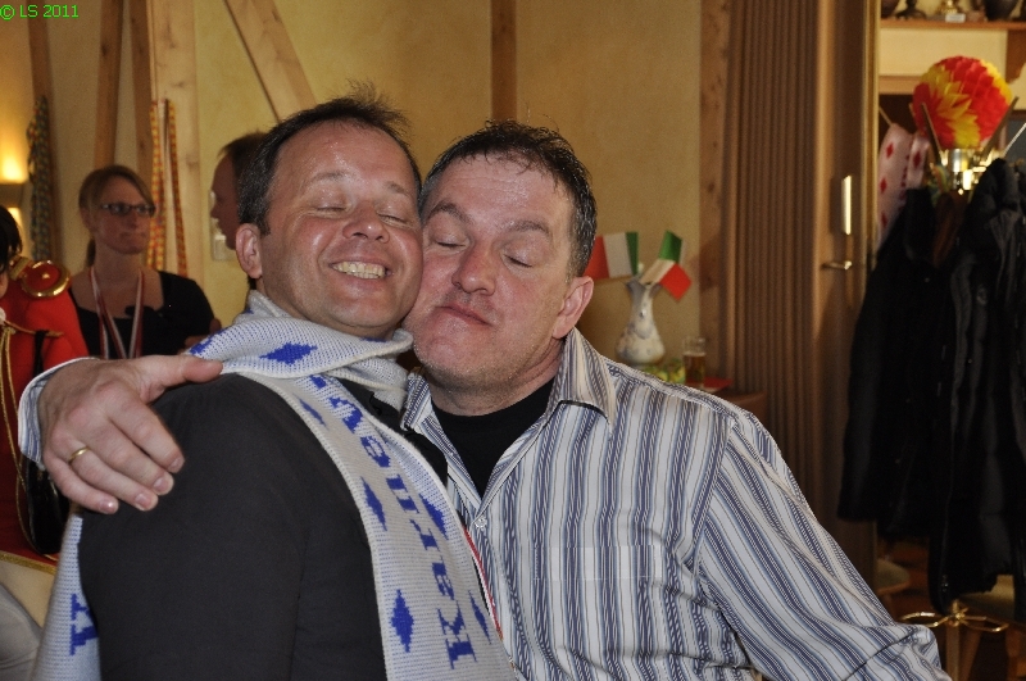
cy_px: 340
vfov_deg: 23.7
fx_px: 1622
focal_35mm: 57
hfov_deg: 35.1
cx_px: 513
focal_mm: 38
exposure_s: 1/60
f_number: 5
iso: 400
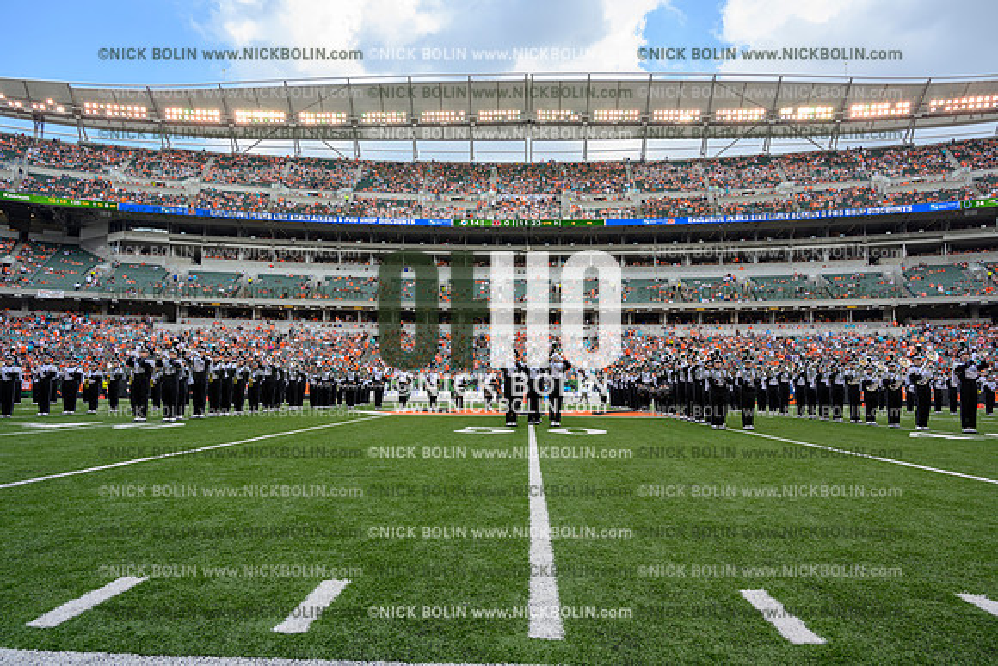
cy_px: 333
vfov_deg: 53.2
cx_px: 499
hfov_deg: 73.7
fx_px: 665
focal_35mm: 24
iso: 80
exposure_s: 1/80
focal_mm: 24
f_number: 7.1
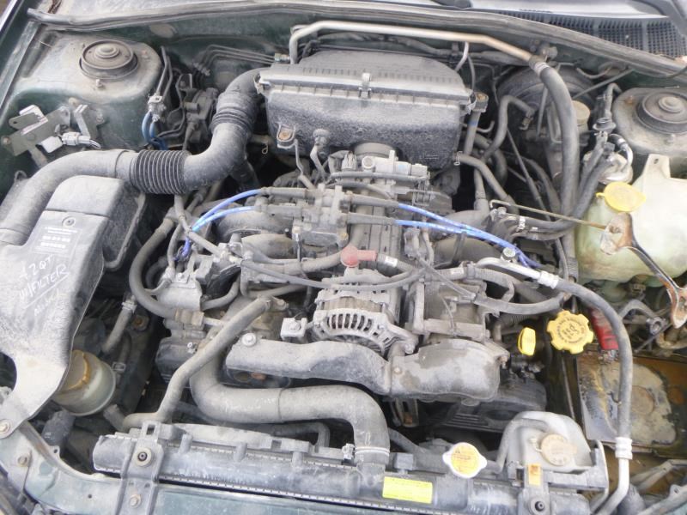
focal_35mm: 25
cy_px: 258
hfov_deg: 69.4
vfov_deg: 54.9
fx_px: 496
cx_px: 344
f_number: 3.9
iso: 125
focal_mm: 4.5
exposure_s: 1/60
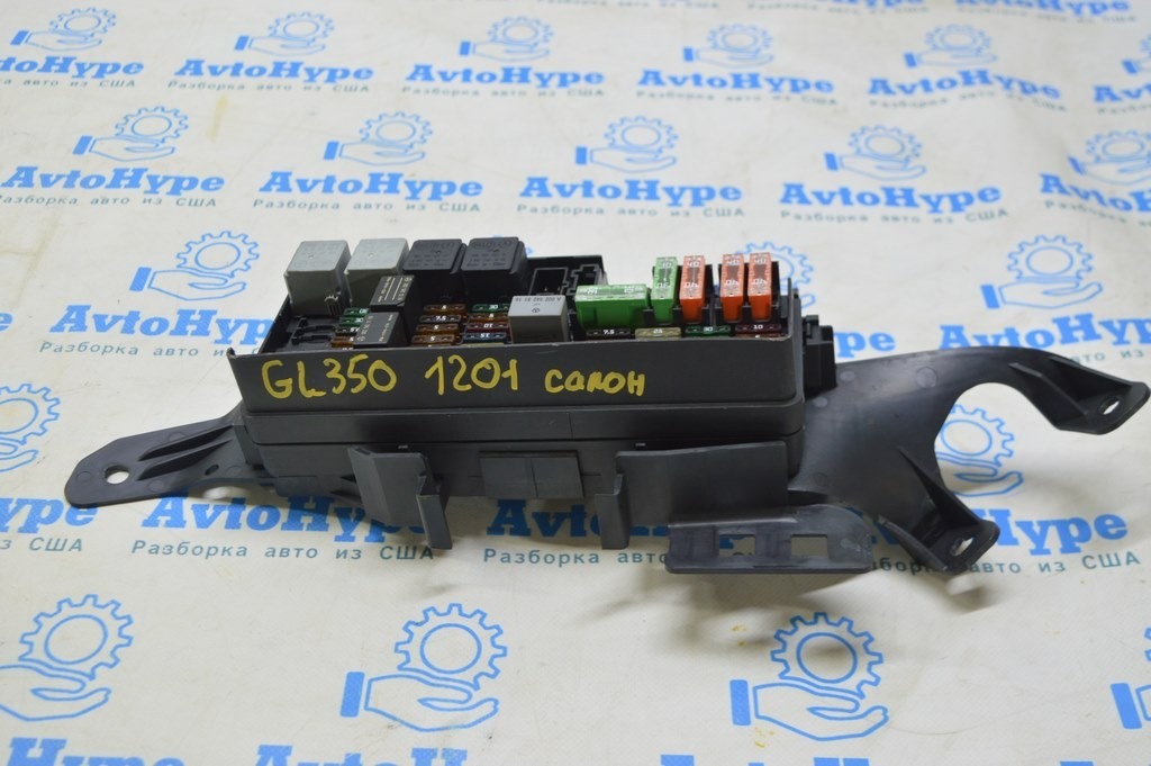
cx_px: 576
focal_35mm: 40
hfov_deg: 48.0
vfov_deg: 33.0
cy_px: 383
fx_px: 1294
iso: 400
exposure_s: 1/20
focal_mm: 27
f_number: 5.6
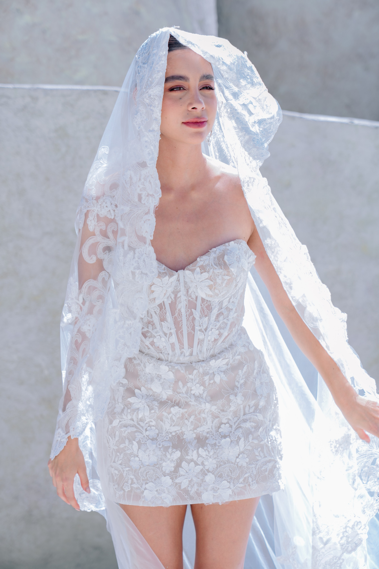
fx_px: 1105
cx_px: 190
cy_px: 284
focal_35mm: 70
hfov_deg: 19.5
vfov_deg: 28.8
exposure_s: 1/400
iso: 100
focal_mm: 70
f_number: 2.8
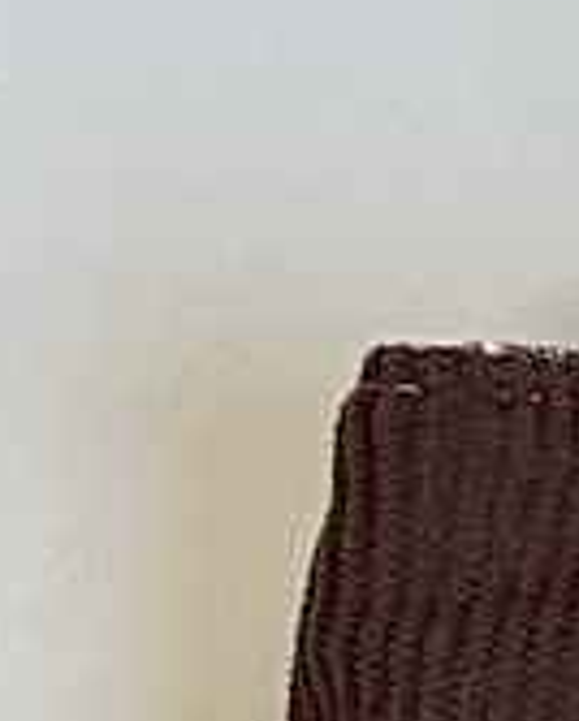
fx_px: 4640
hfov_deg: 6.2
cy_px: 341
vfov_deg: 8.9
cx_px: 2048
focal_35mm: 217
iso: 25
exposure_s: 1/100
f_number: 1.8
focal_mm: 3
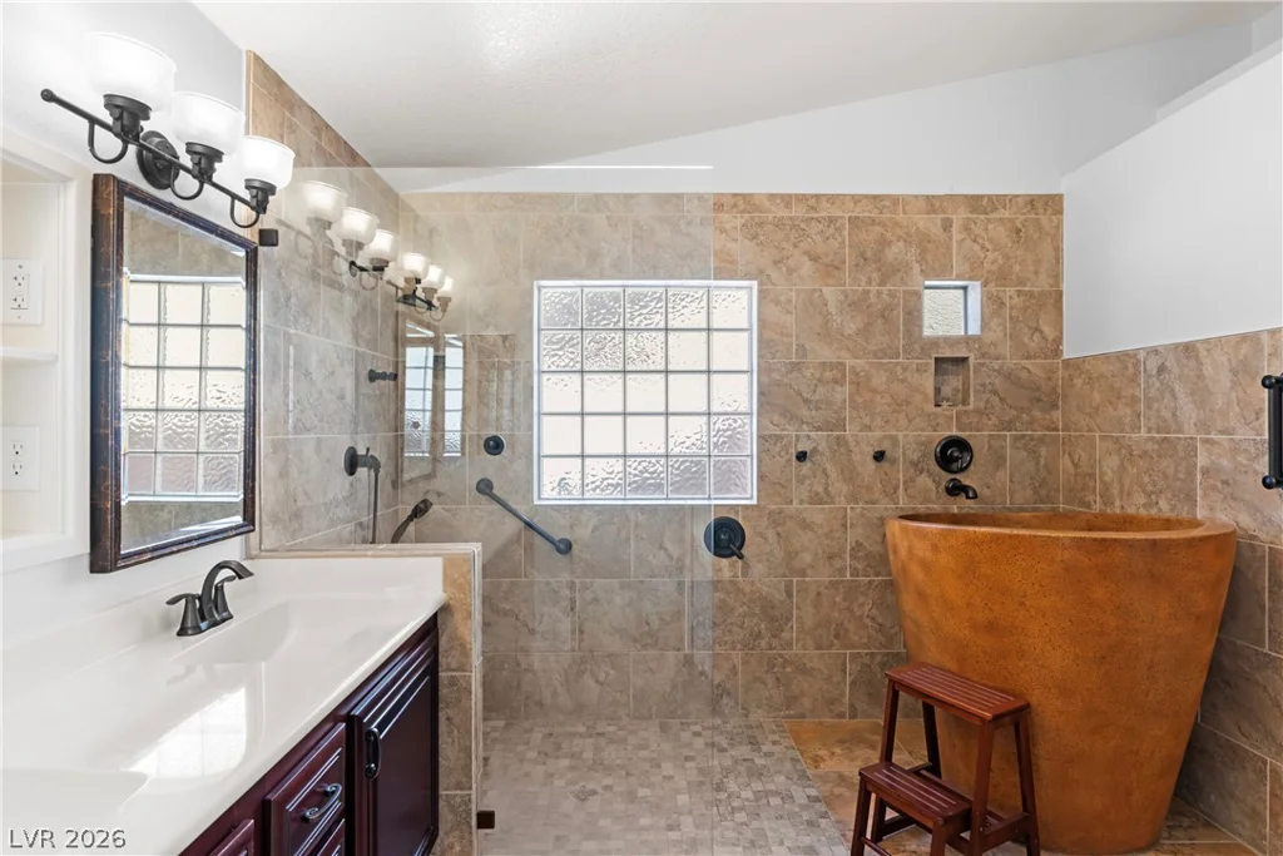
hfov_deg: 86.9
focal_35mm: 19
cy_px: 428
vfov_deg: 64.6
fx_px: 677
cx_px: 642
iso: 400
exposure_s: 1/30
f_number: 8
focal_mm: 19
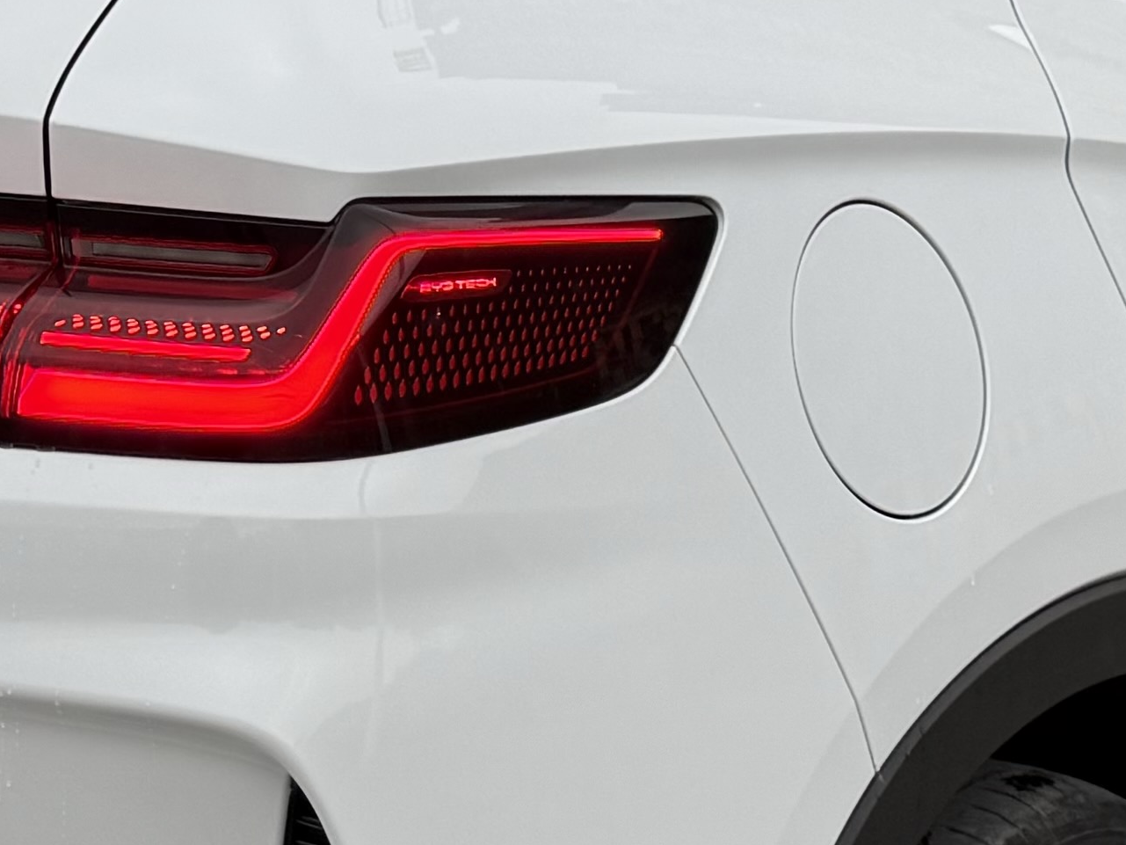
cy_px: 396
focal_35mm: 107
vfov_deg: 13.8
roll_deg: +1.3
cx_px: 287
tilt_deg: -5.0
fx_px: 3481
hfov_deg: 18.3
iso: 80
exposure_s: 1/121
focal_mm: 6.76
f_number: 1.78
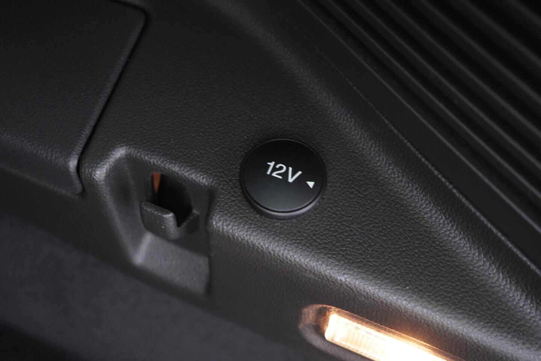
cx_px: 270
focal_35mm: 36
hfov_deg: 53.1
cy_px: 180
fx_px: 541
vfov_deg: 36.9
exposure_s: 1/40
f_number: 2.8
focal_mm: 24
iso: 800
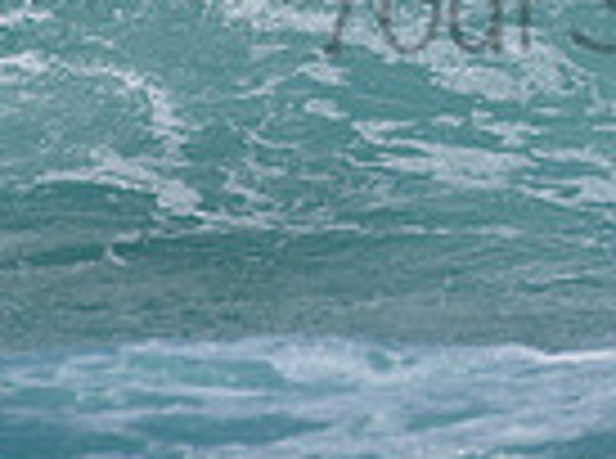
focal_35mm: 2509
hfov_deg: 0.8
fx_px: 44531
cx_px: 1036
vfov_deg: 0.6
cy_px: -141
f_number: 5.6
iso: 80
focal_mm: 500
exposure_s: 1/2000
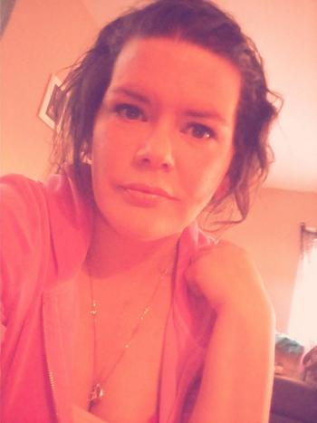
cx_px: 158
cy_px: 212
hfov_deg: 40.7
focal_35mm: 35
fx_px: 428
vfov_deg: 52.6
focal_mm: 2.9
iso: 777
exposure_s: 1/10
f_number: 2.8
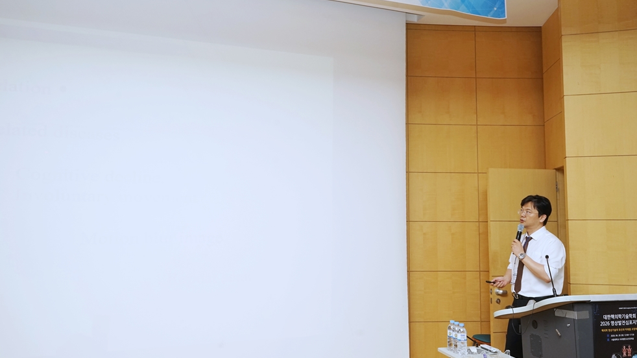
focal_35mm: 32
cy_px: 177
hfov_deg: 61.0
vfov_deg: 36.7
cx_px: 319
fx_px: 540
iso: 1000
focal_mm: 30
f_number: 9
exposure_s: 1/100
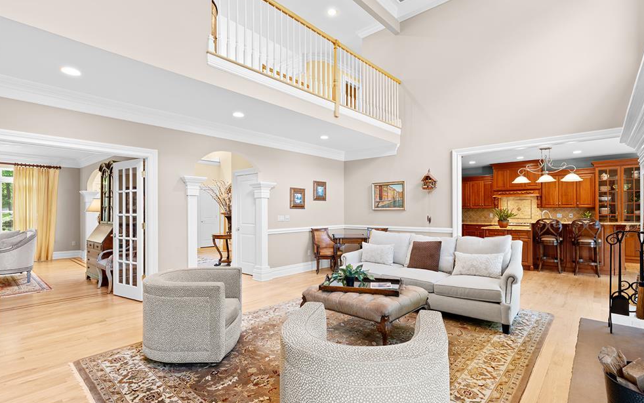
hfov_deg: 94.4
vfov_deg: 68.0
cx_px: 321
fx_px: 298
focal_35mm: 17
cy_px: 213
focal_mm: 16
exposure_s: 1/5
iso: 100
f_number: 8
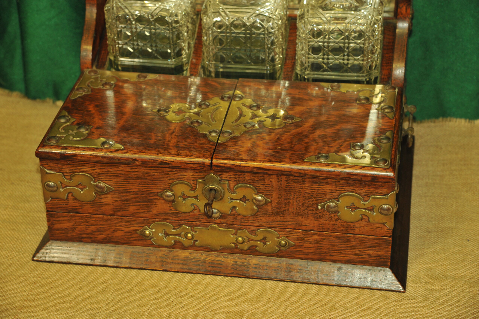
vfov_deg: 14.8
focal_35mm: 92
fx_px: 1223
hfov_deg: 22.2
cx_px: 240
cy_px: 160
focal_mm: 92
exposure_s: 1/60
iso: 1250
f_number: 7.1
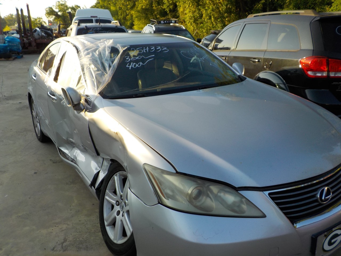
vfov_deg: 46.8
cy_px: 128
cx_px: 170
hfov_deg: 60.0
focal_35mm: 30
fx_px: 296
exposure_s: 1/500
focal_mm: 4.1
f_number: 3.3
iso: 125
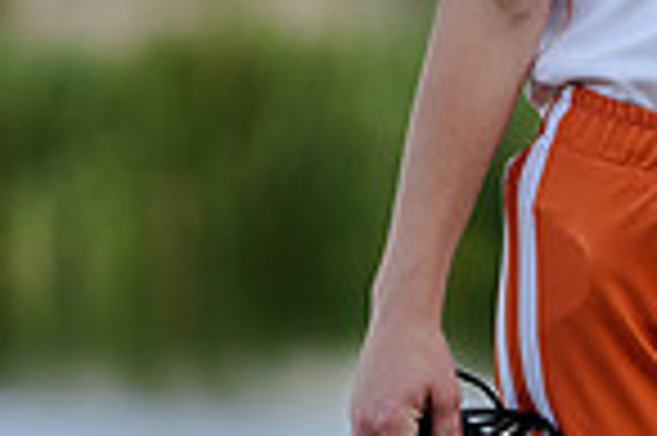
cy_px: -160
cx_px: 994
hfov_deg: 4.3
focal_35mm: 482
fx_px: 8787
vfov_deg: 2.8
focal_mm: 121
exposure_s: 1/320
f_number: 3.2
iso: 125
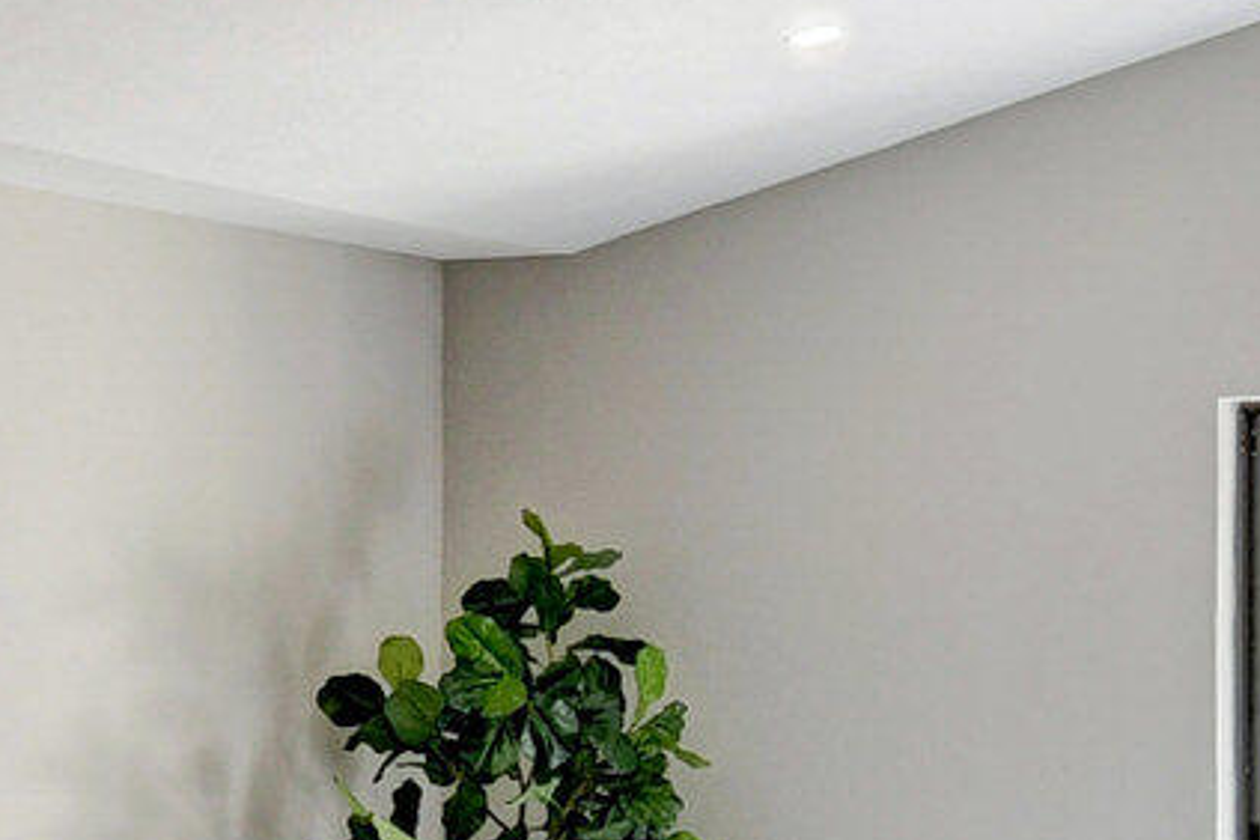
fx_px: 3220
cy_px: 742
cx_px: 468
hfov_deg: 22.1
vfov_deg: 14.7
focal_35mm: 92
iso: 110
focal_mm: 10
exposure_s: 1/15
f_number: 8
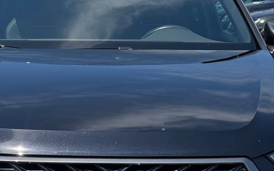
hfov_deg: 24.5
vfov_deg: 15.4
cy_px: 139
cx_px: 92
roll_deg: +0.6
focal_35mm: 84
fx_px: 627
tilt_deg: -12.6
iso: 80
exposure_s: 1/3597
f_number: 1.78
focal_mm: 6.76
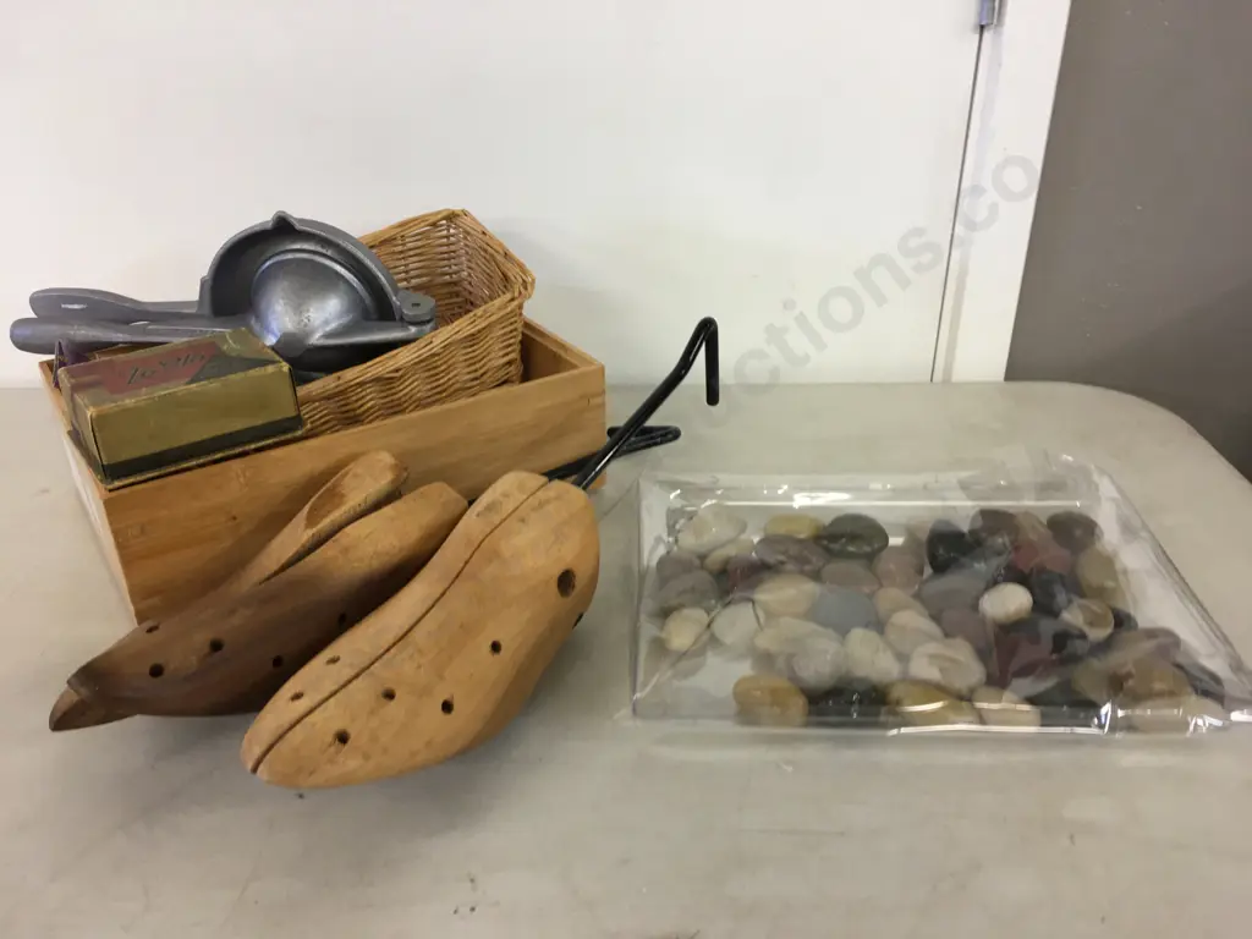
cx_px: 626
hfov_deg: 61.7
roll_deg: +1.5
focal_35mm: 29
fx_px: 1049
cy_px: 470
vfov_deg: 48.2
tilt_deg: -24.6
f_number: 2.2
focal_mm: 4.15
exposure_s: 1/17
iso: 32
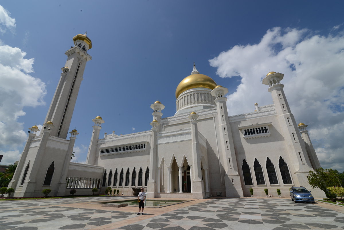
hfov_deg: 96.7
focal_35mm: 16
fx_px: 153
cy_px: 115
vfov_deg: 73.7
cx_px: 172
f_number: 13
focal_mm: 16
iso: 320
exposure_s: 1/640
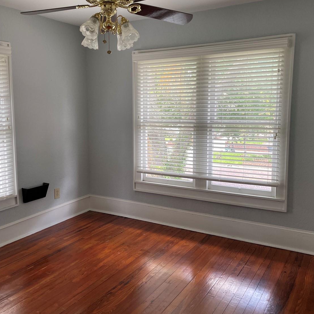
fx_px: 339
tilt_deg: -7.0
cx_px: 150
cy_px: 151
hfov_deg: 49.7
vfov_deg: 49.7
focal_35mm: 33
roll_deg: -0.1
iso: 80
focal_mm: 4.2
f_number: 1.6
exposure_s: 1/121
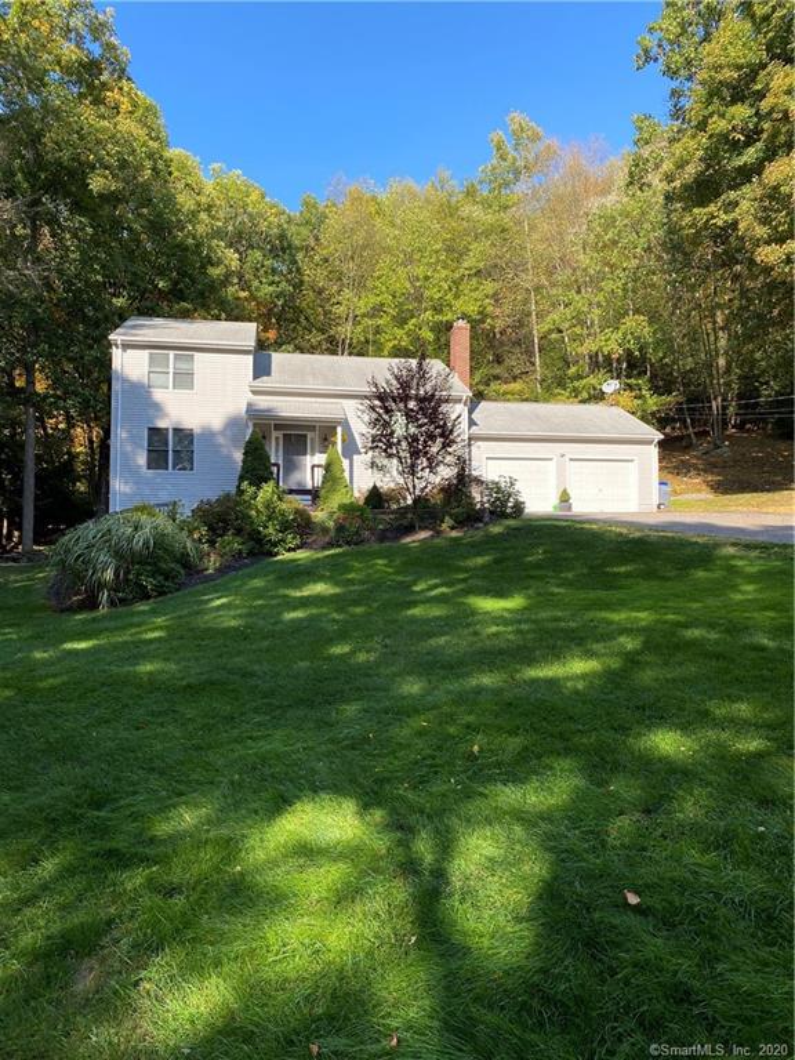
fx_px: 796
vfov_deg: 67.3
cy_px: 530
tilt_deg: +5.0
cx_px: 398
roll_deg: +0.4
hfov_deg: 53.1
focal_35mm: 26
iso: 32
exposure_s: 1/805
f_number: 1.8
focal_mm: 4.25
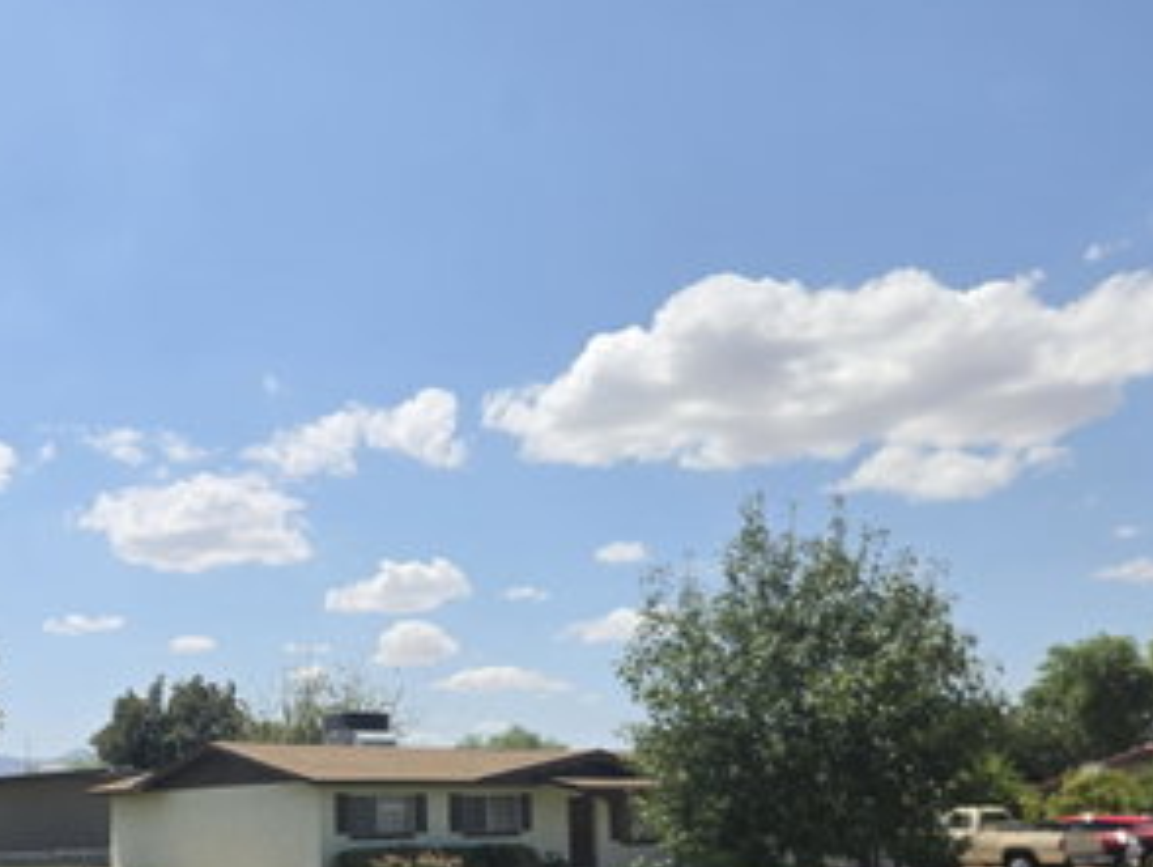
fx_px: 1333
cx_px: 294
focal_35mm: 40
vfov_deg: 34.6
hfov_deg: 45.2
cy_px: 730
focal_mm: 5.4
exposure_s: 1/2378
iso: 25
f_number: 1.8
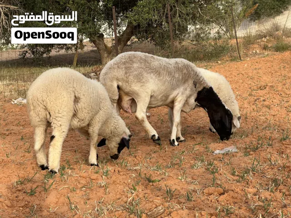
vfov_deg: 19.1
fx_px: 647
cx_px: 146
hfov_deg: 25.3
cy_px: 109
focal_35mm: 77
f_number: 2.8
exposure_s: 1/167
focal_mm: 9
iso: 32
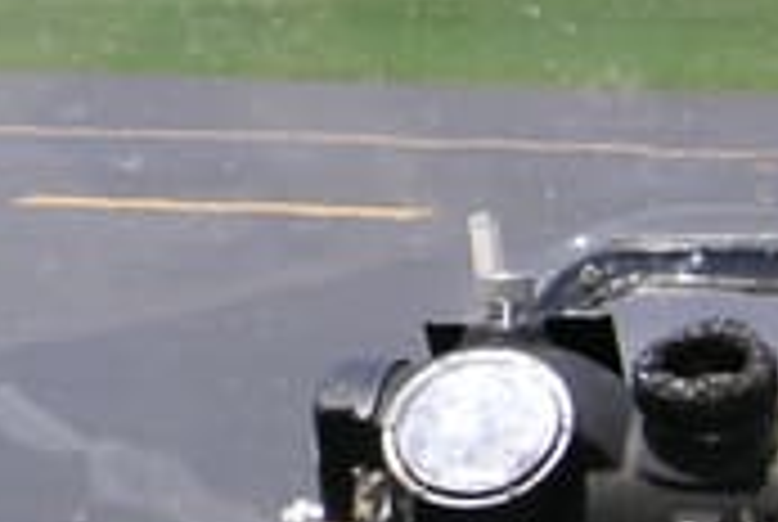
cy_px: 342
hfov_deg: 14.2
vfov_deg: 9.7
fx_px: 3074
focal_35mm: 142
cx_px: -36
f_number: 2.8
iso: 50
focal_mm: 6.1
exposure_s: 1/750
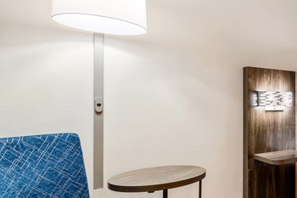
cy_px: 113
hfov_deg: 44.4
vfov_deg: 41.0
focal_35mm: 32
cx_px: 328
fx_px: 264
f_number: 8
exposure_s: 1/1.25
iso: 400
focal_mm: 14
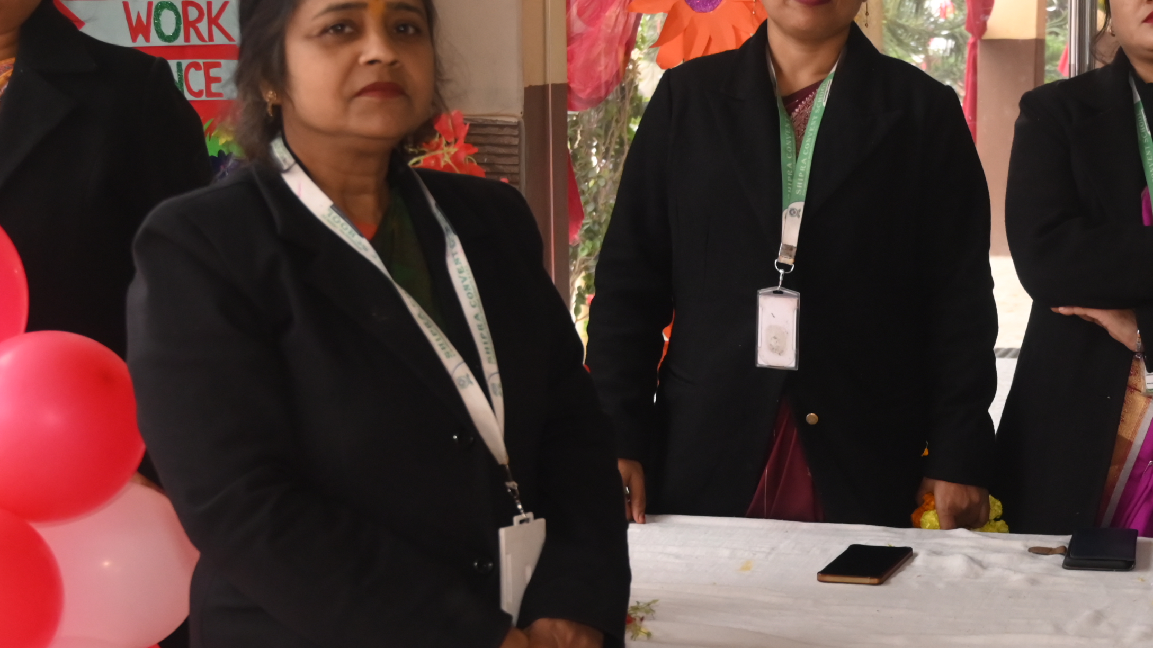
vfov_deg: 14.3
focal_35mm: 84
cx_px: 1004
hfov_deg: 24.7
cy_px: 477
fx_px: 2568
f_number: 4
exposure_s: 1/160
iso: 1250
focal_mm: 29
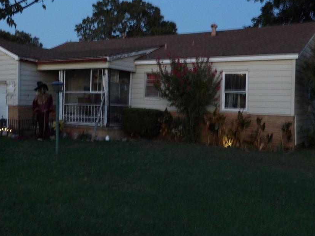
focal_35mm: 41
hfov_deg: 45.5
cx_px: 127
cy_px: 99
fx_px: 373
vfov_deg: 35.1
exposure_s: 1/4
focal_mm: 5.9
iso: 400
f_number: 3.6
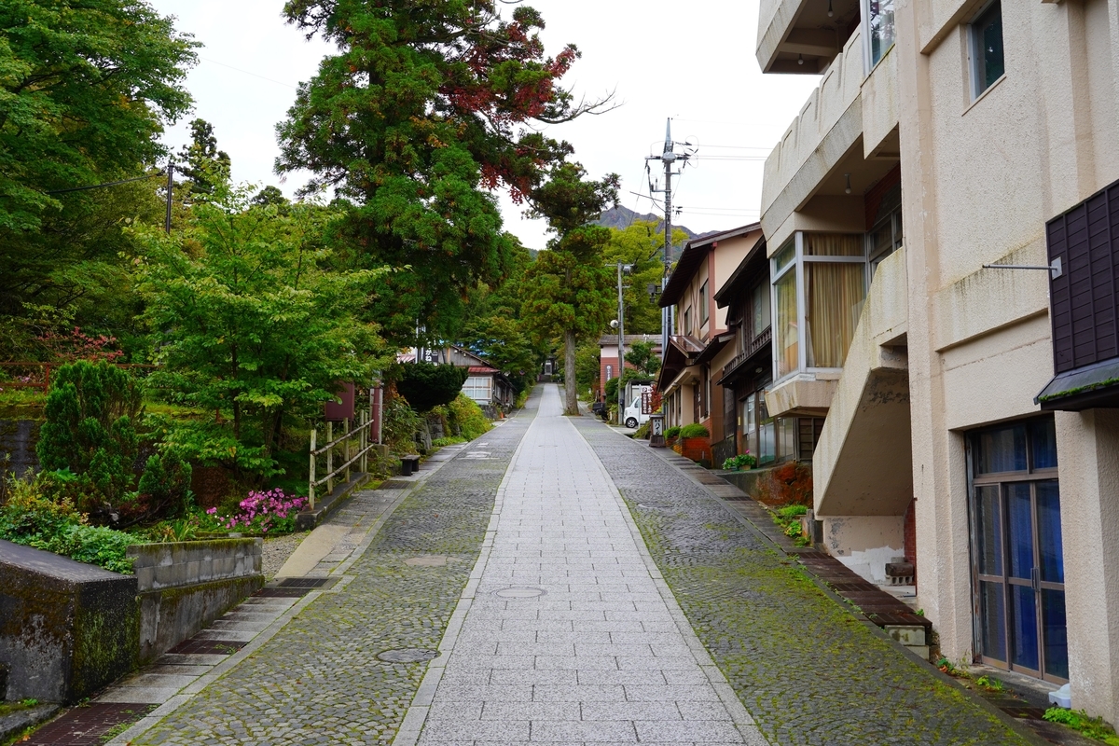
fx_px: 1057
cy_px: 373
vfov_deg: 38.9
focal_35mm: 34
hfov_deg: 55.8
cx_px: 560
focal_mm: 34
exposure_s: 1/60
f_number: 9
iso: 320
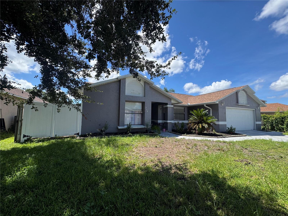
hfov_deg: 102.1
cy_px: 108
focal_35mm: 14
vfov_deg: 85.7
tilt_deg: +4.6
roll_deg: -0.6
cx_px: 144
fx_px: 116
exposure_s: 1/1078
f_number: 2.2
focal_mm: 2.22
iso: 50
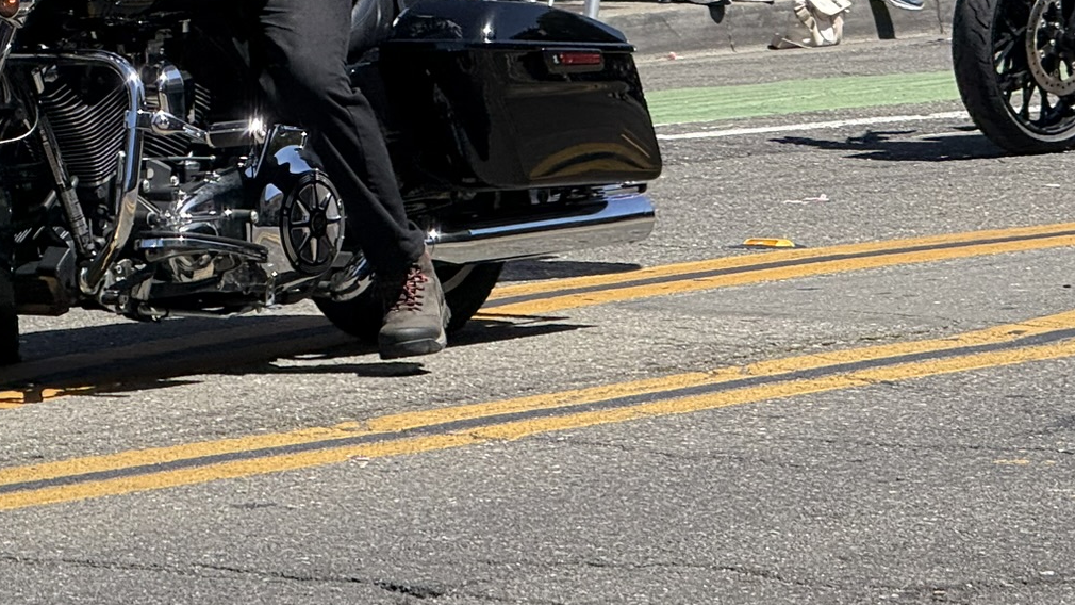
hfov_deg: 8.1
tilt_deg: -1.1
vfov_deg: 4.6
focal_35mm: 265
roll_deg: -0.1
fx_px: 7553
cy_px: -118
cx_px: 156
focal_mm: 15.66
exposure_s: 1/1148
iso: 64
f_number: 2.8
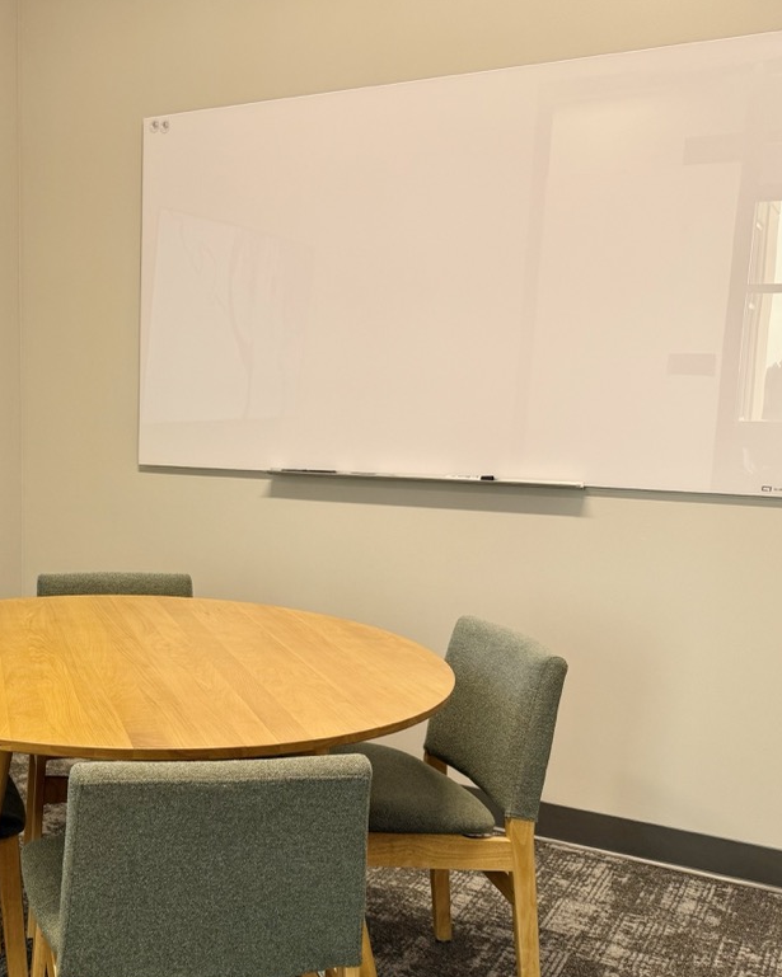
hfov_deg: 36.4
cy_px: 602
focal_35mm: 39
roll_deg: -1.0
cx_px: 112
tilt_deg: -10.6
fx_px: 1129
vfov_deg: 46.5
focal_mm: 6.76
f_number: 1.78
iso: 125
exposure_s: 1/60
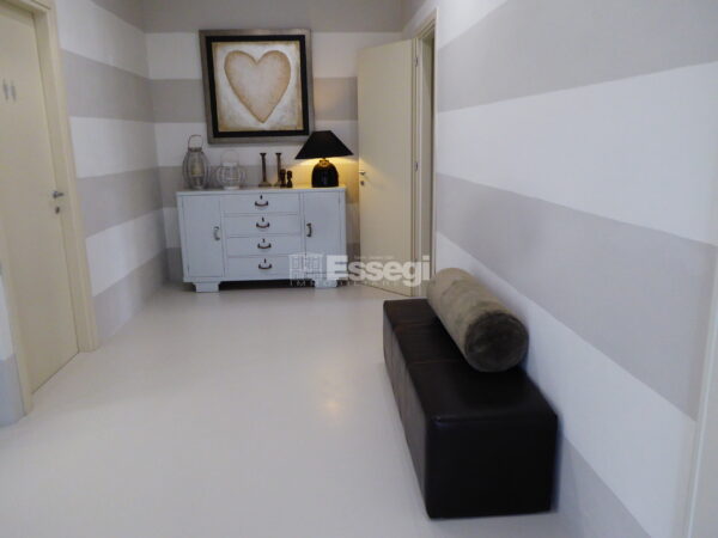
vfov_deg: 53.1
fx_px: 539
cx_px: 359
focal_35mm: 26
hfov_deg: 67.3
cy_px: 269
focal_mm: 4.7
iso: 400
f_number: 3.4
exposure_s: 1/40
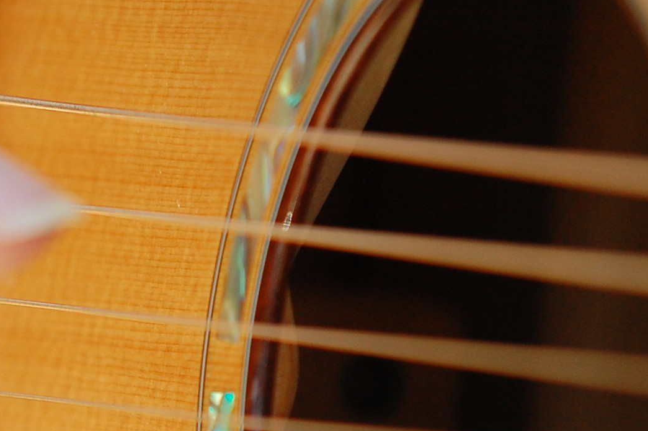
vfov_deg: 2.1
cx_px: 26
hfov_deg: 3.1
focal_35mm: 669
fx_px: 12040
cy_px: 362
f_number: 2.8
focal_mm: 155
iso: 500
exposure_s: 1/800
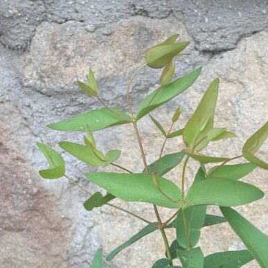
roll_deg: -2.5
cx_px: 180
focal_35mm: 95
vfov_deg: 17.9
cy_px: 261
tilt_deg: -21.8
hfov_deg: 18.2
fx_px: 832
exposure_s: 1/122
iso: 40
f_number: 1.6
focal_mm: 5.96
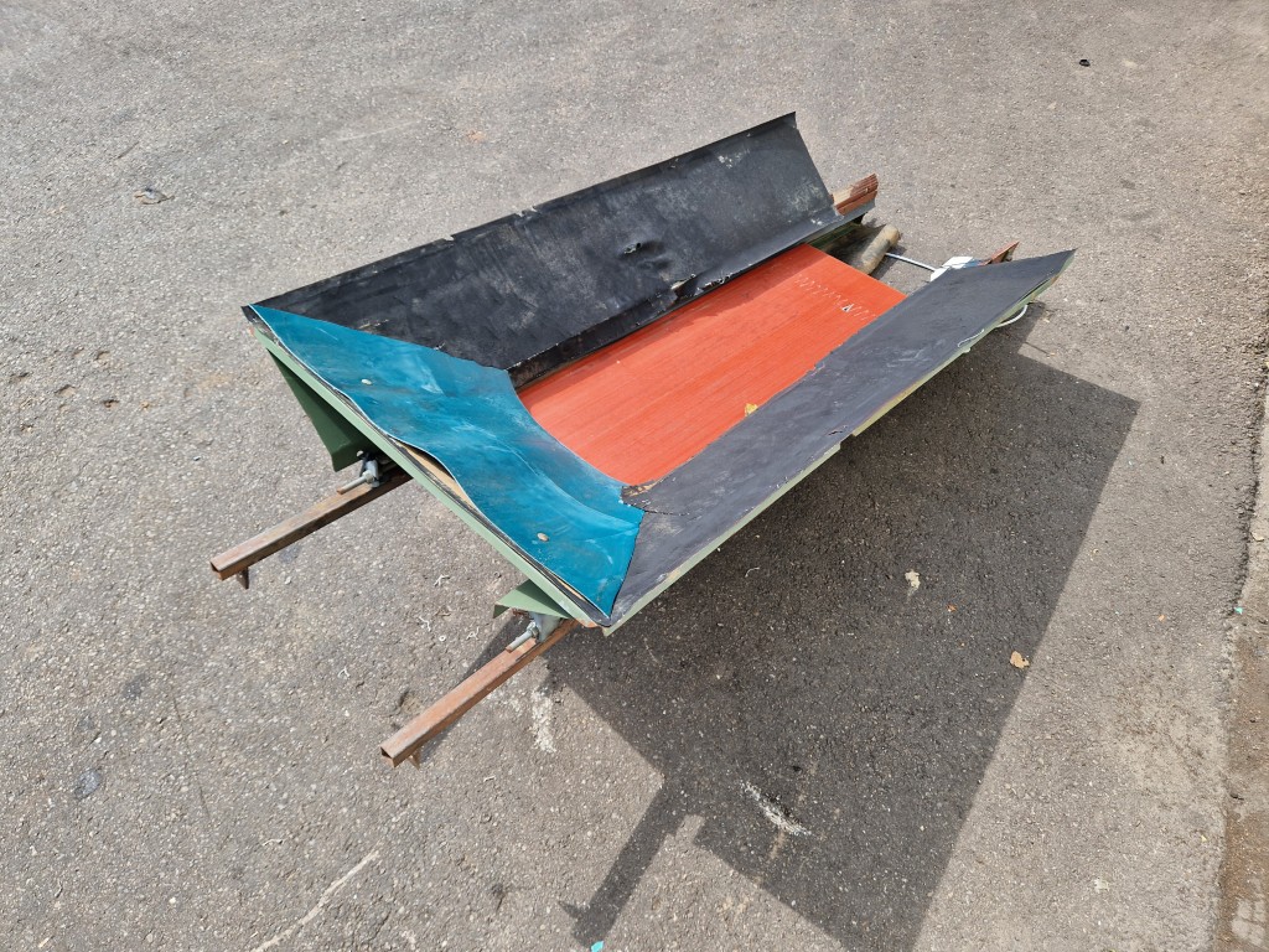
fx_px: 843
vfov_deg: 58.9
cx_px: 634
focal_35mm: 23
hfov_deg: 73.9
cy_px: 476
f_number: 1.8
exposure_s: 1/752
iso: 50
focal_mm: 5.4
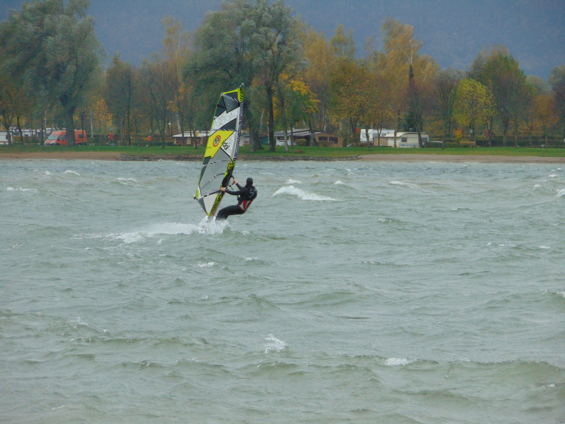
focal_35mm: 307
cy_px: 212
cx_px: 282
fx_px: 5011
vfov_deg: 4.8
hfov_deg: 6.5
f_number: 4.2
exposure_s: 1/200
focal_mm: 55.1
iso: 200
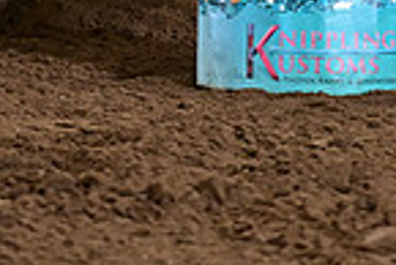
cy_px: -250
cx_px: 3
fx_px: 4944
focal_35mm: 449
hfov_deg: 4.6
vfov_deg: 3.1
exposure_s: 1/250
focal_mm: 112
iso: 1600
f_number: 3.5
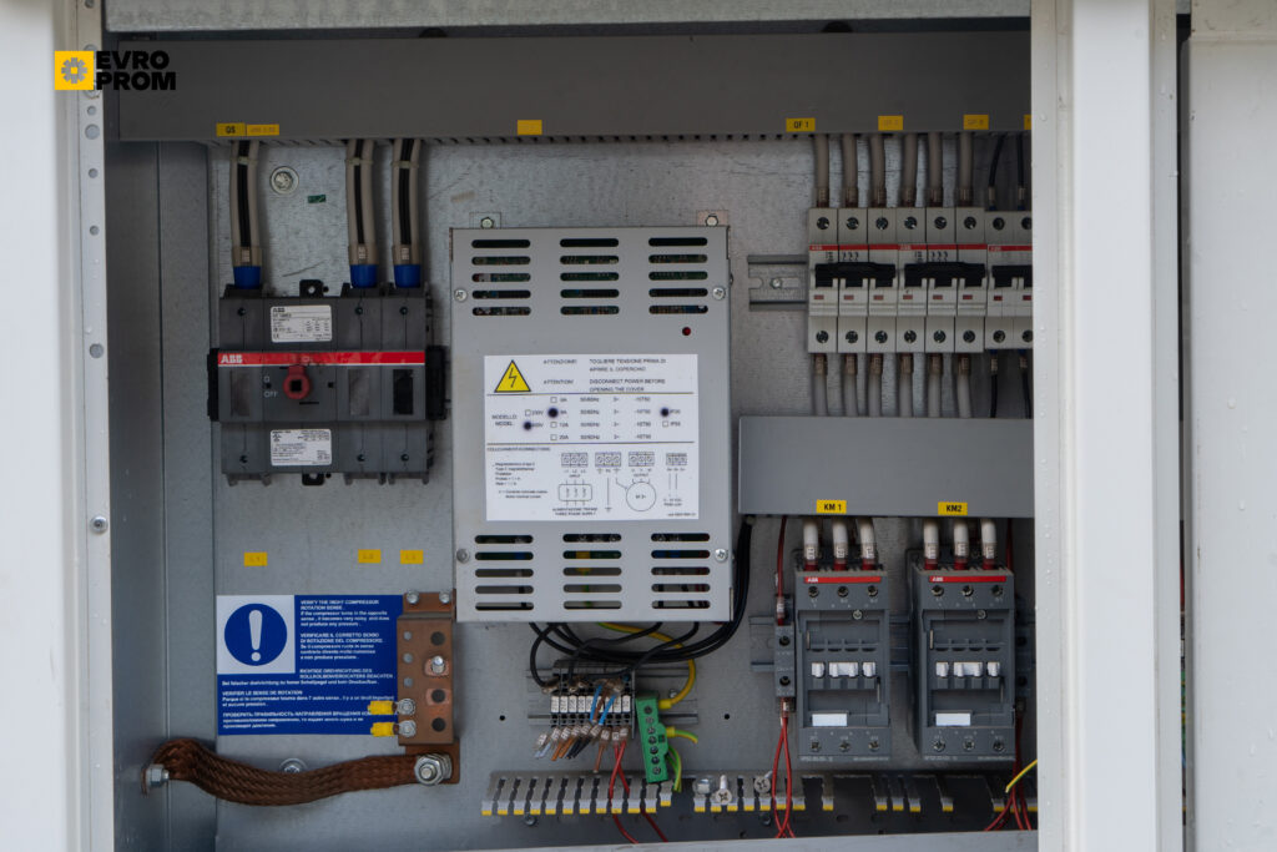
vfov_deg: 20.6
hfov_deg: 30.5
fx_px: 2341
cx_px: 638
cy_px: 426
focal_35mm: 66
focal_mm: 66
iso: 250
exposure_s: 1/80
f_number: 10
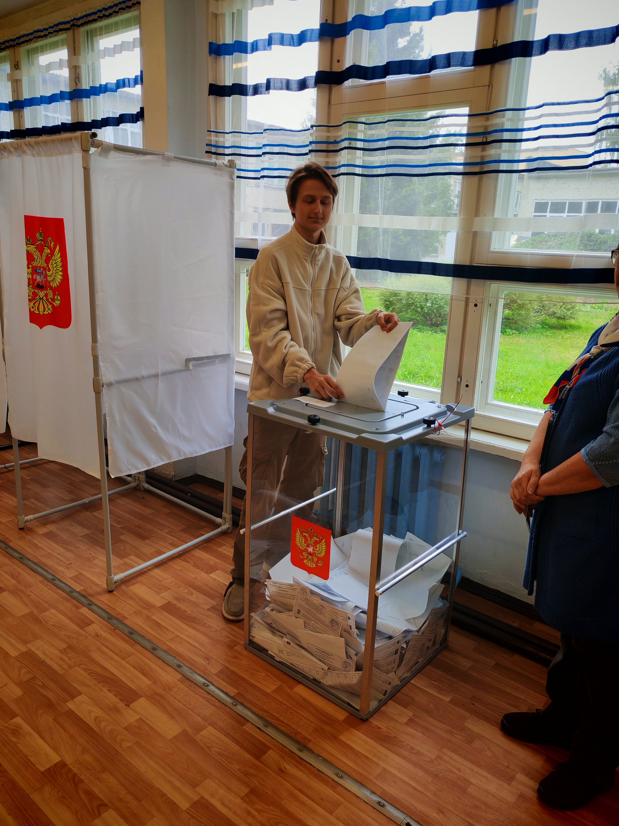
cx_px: 310
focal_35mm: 27
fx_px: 644
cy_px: 413
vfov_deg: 65.3
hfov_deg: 51.4
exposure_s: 1/130
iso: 50
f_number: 1.95
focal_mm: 5.52
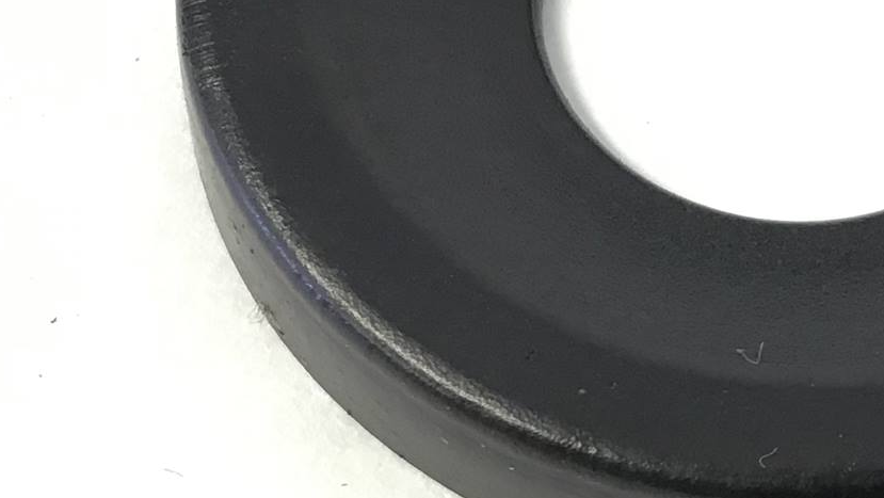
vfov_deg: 12.9
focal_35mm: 93
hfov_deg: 22.6
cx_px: 727
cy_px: 20
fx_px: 2181
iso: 40
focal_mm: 3.3
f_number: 2.4
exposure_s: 1/33
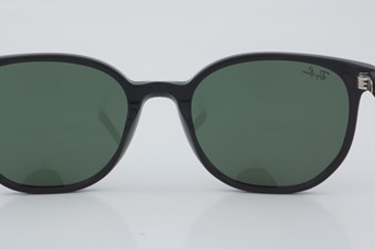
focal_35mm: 97
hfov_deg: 21.1
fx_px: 1005
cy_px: 122
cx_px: 160
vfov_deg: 14.1
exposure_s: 1/4
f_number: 29
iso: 100
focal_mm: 55
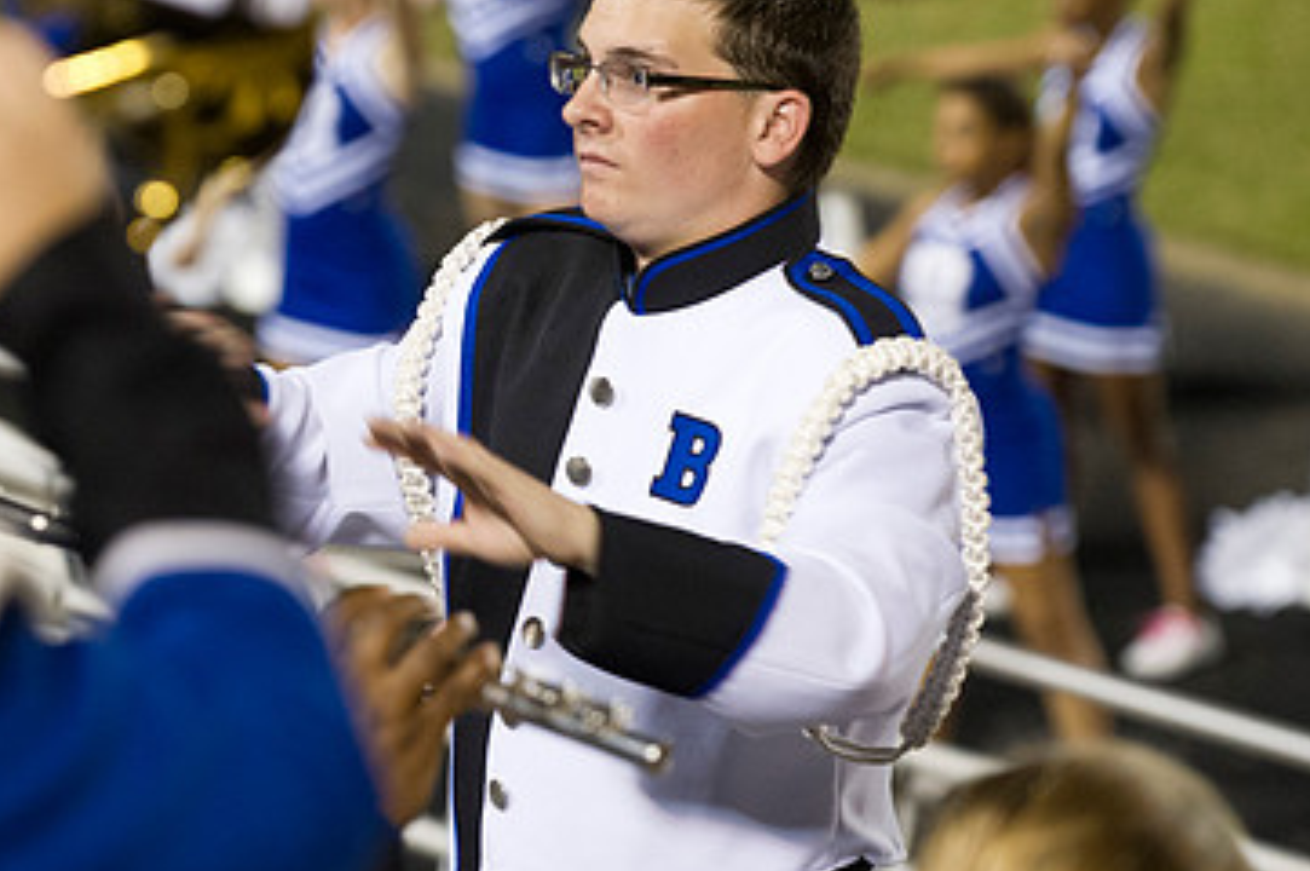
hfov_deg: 7.8
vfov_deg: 5.2
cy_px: 334
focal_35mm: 265
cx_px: 367
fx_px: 9634
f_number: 4
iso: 4000
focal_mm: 165
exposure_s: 1/125
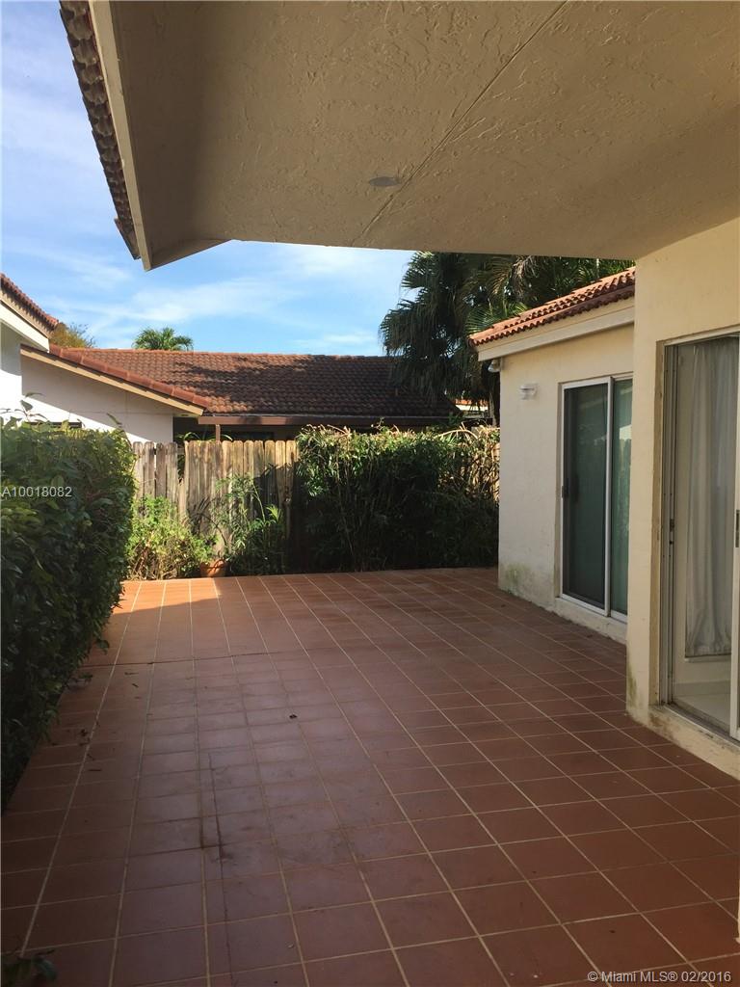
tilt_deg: -3.1
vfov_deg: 61.7
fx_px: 827
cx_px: 370
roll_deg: -1.2
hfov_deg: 48.2
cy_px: 494
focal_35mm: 29
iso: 32
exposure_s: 1/989
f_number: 2.2
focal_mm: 4.15
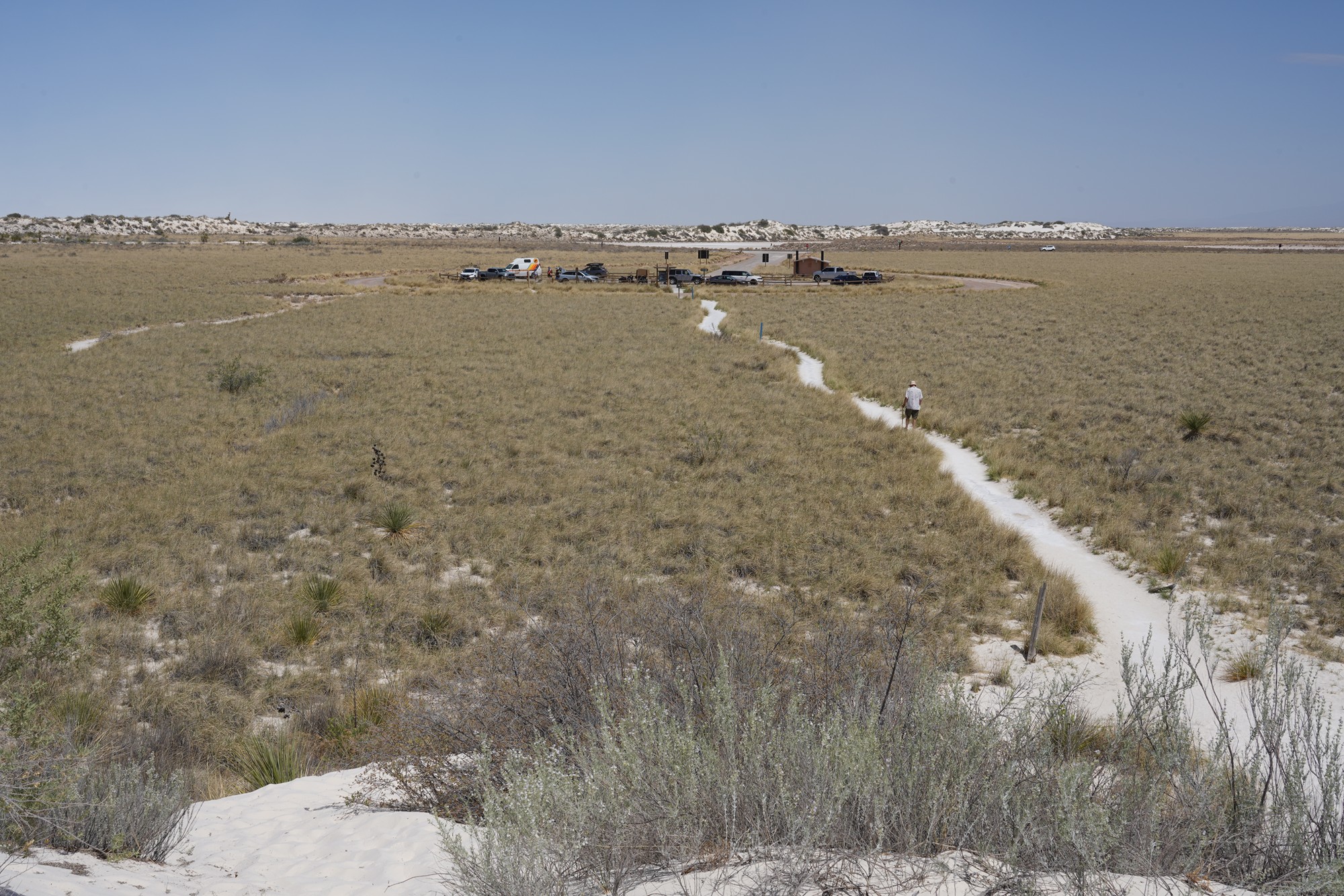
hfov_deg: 51.9
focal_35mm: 37
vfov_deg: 36.0
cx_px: 672
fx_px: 1381
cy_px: 448
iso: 64
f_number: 18
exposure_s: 1/100
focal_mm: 37
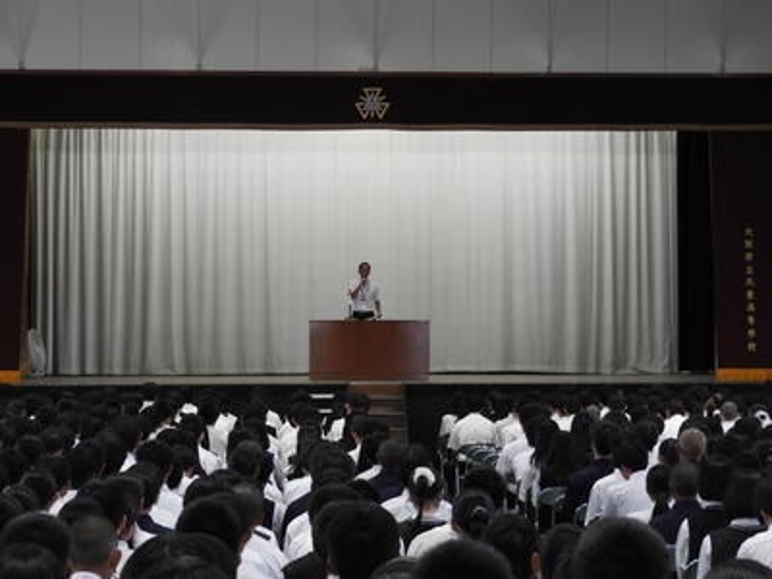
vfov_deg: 15.6
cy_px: 290
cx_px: 386
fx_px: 2119
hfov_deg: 20.7
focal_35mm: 95
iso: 400
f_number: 4.8
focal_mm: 17
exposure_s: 1/60
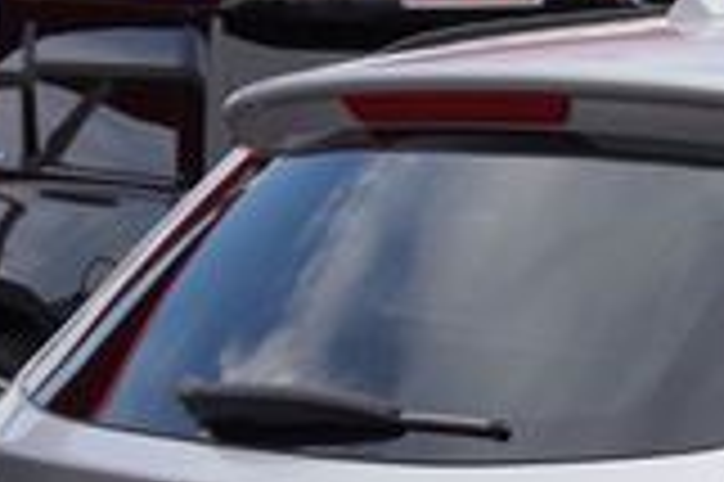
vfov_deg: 9.7
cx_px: 1156
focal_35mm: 137
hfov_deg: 13.9
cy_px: 748
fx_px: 2752
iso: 100
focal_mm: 23
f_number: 6.3
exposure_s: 1/160
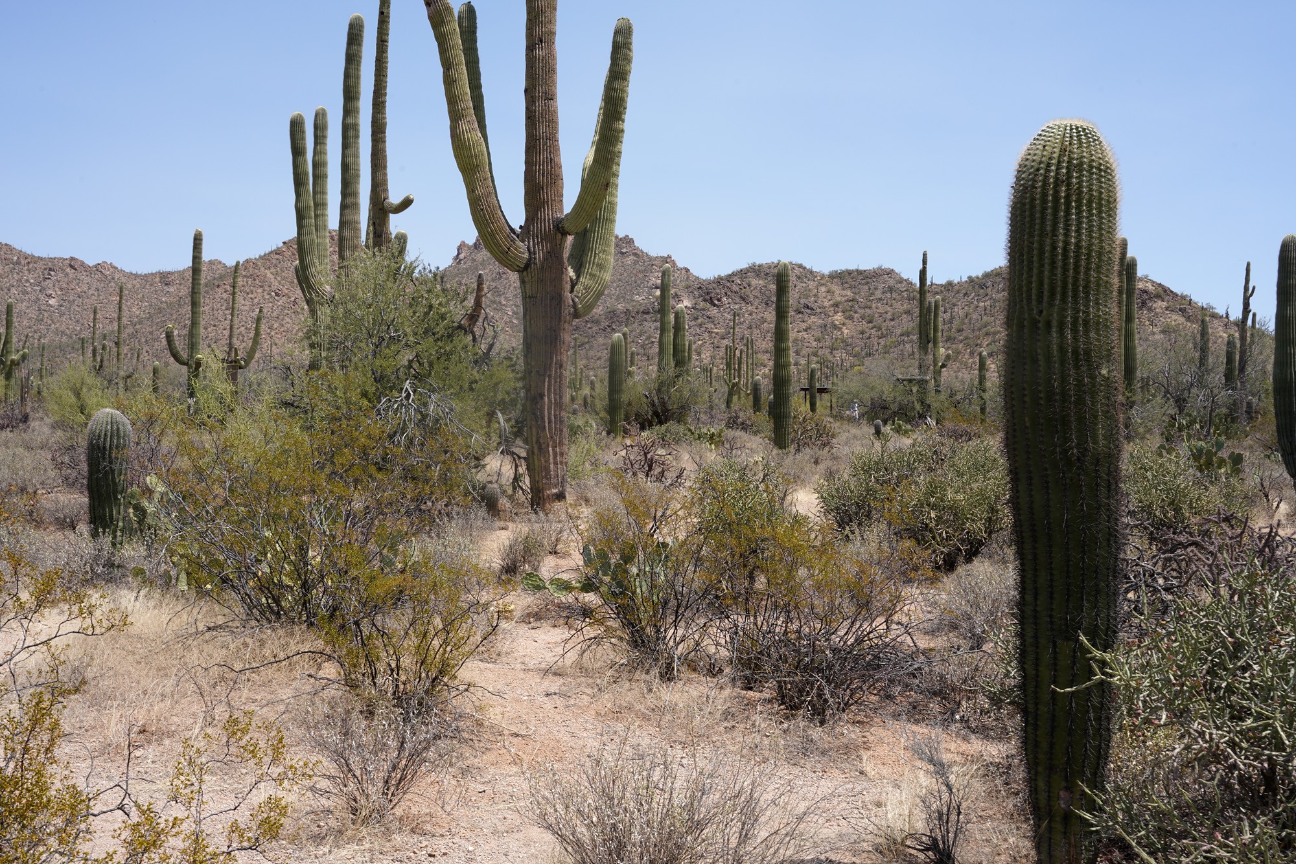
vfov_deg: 36.9
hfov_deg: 53.1
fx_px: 1296
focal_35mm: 36
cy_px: 432
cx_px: 648
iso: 100
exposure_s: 1/80
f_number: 18
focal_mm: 36
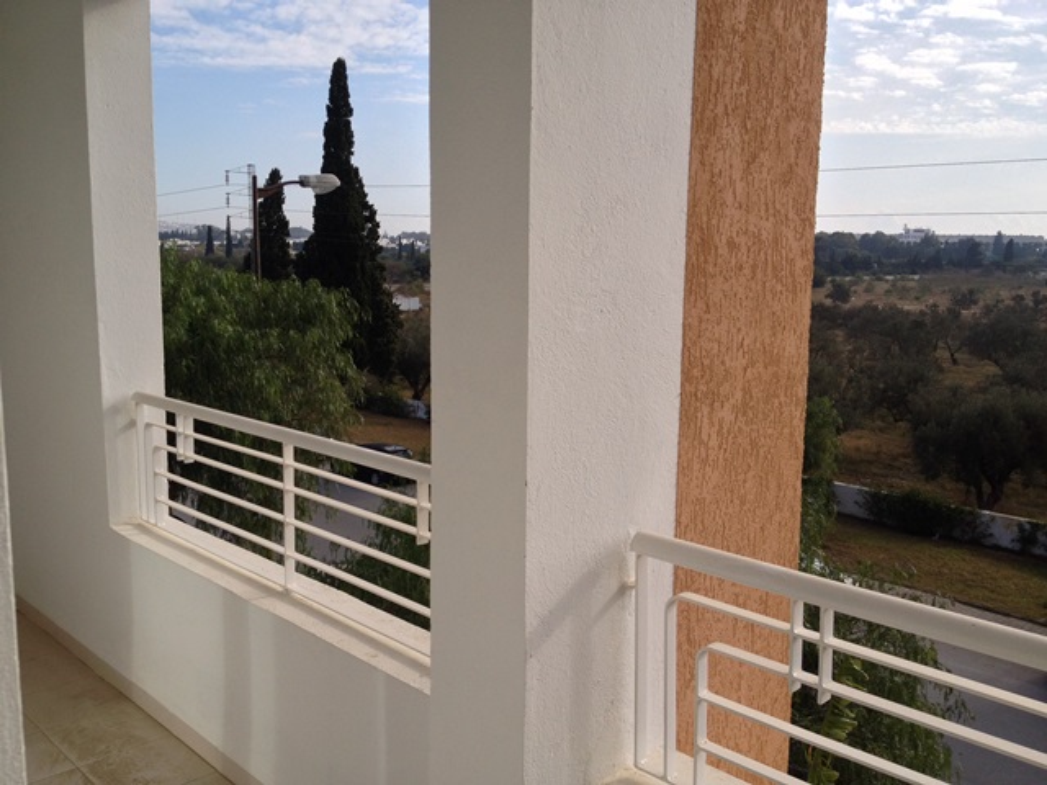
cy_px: 392
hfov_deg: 52.6
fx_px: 1059
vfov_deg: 40.7
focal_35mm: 35
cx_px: 524
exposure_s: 1/1672
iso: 50
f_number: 2.4
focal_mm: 4.28
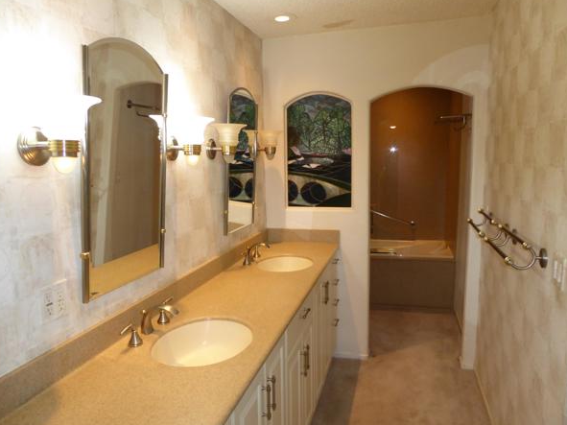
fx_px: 426
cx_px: 266
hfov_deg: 67.2
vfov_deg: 53.0
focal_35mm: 26
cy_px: 218
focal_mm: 4.3
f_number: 3.3
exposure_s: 1/60
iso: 320
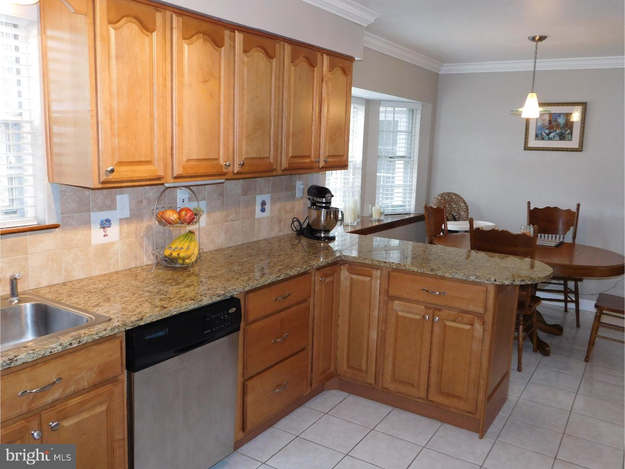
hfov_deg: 60.0
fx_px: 542
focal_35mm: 30
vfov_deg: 46.8
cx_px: 312
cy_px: 234
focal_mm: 5.3
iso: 200
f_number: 3.2
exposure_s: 1/30
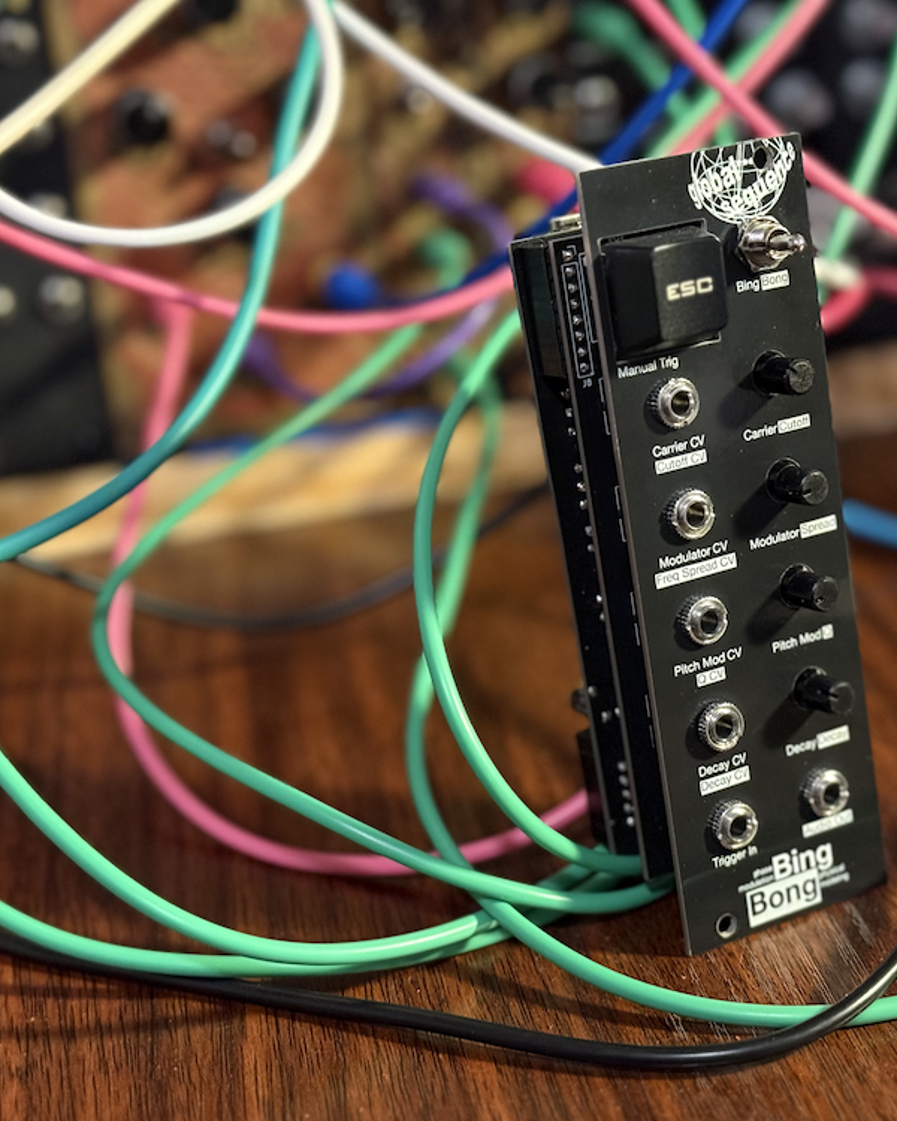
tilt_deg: -20.5
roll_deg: +2.2
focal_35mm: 63
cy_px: 562
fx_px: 2091
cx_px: 650
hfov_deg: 24.0
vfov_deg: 30.0
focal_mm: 6.76
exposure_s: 1/24
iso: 640
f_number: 1.78
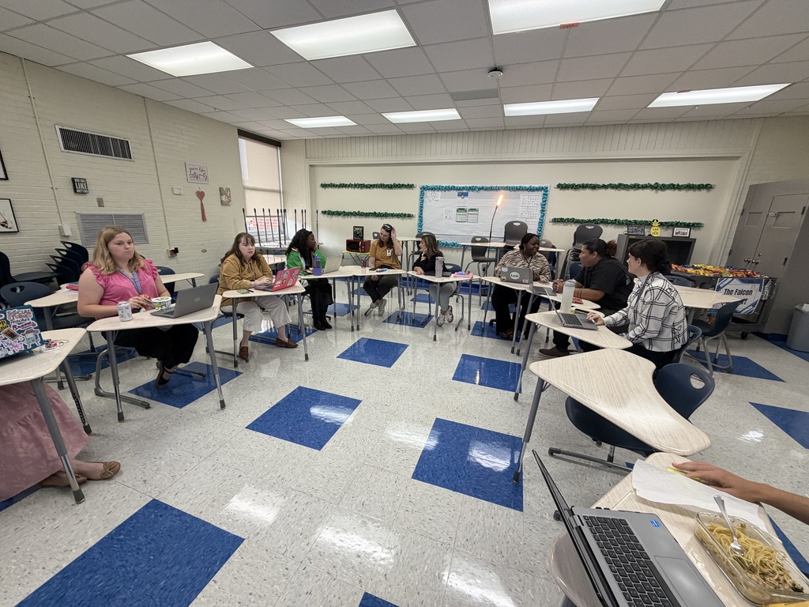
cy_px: 304
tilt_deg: -15.2
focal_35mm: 14
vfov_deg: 85.7
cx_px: 404
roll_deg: -1.9
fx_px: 327
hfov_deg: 102.1
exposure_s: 1/60
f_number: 2.2
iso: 200
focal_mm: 2.22
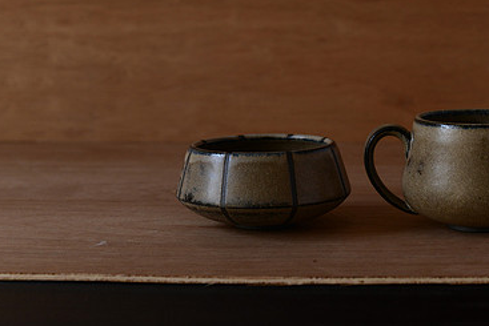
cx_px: 369
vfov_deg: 17.2
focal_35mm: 79
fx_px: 1073
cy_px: 79
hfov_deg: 25.3
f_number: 4.5
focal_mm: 50
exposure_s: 1/100
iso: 500
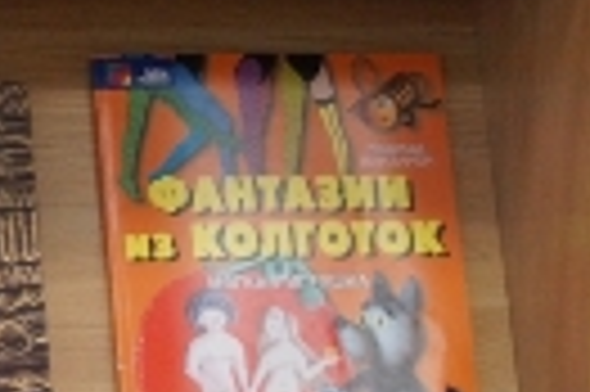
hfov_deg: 11.0
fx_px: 2942
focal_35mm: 180
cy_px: -65
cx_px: -329
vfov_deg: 7.6
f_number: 5
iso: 2000
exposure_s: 1/80
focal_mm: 35
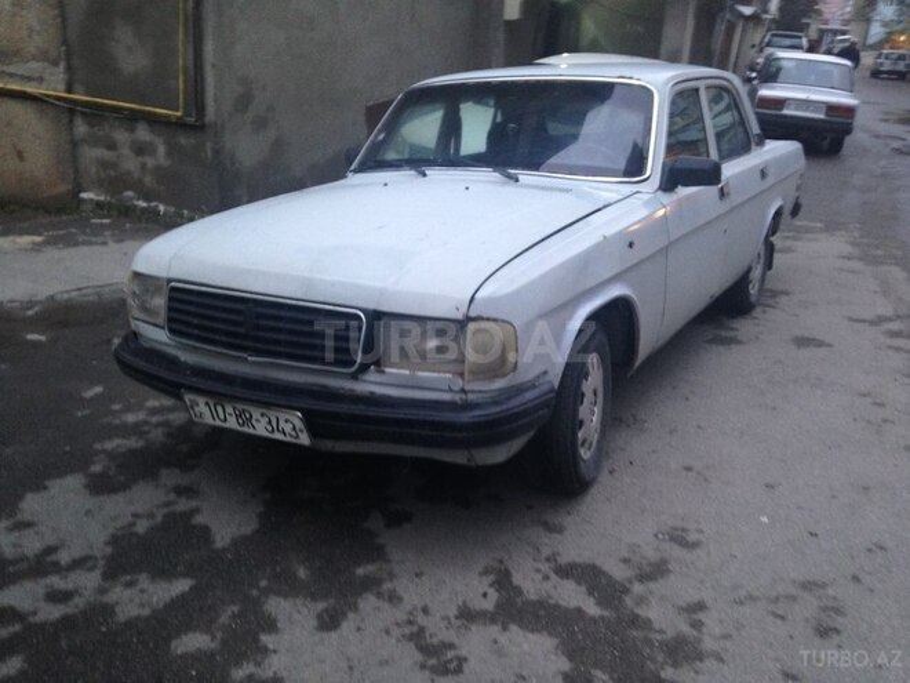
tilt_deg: -22.5
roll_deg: -2.8
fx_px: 868
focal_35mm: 33
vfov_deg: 42.9
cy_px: 342
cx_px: 455
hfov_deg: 55.4
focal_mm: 4.12
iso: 125
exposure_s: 1/20
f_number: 2.4
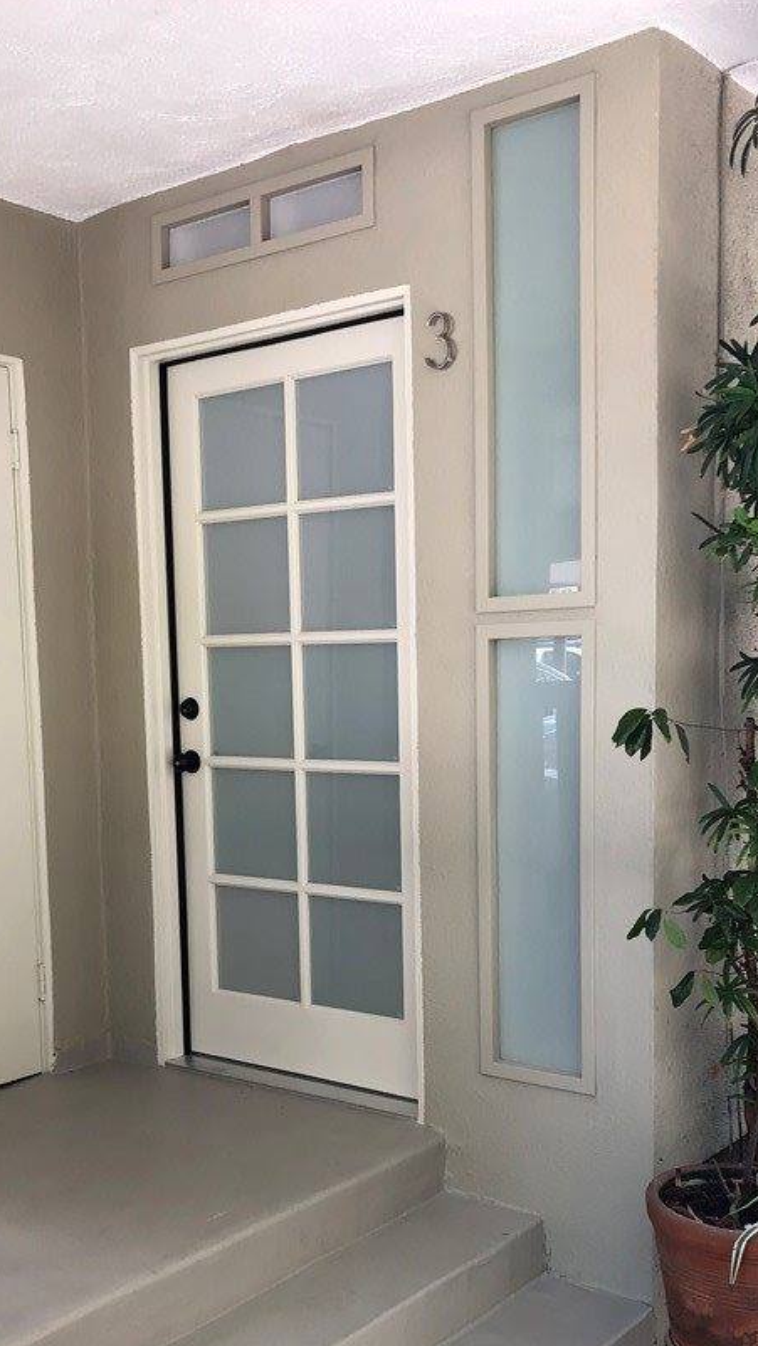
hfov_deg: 30.4
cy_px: 849
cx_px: 368
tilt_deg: -6.3
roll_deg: +1.9
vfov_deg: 51.0
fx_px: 1393
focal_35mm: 39
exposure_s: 1/120
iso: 50
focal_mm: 4
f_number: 1.8
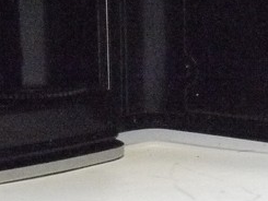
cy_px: -64
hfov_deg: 6.7
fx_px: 2277
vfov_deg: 5.0
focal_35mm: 294
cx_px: 77
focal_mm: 30
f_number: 9
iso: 3200
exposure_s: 1/125
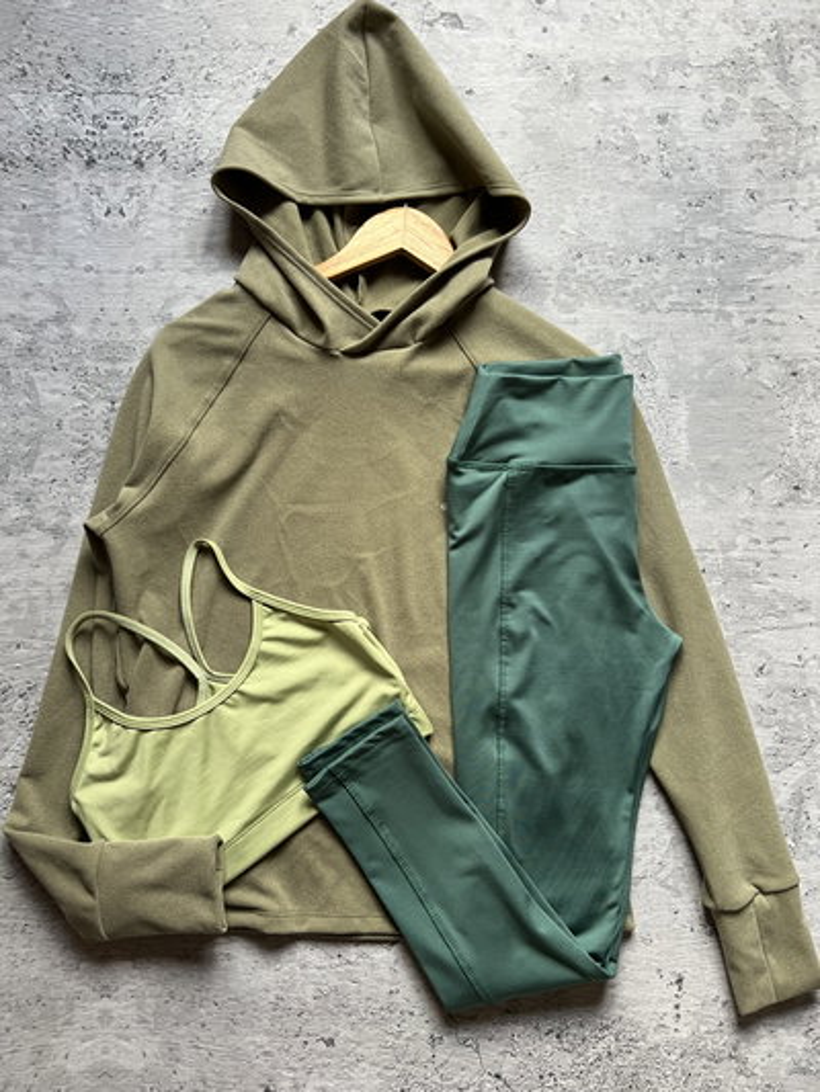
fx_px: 821
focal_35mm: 26
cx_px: 410
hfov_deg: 53.1
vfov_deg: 67.3
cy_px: 546
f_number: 1.5
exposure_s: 1/98
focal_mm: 5.7
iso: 125
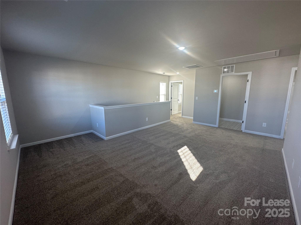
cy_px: 112
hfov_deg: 102.1
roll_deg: +0.3
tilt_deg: -8.7
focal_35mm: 14
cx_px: 150
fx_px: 122
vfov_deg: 85.7
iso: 100
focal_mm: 2.22
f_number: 2.2
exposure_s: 1/120
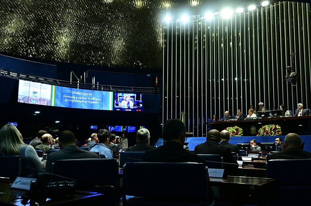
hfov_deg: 53.2
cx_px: 156
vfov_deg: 36.7
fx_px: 310
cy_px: 103
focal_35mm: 36
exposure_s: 1/160
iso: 3200
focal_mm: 24
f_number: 4.5
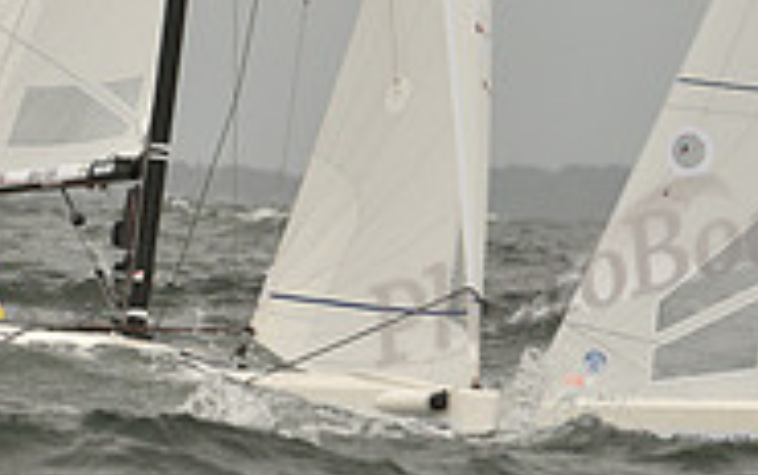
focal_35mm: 639
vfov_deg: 2.1
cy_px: 104
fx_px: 13212
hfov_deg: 3.3
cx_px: 160
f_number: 7.1
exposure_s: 1/1250
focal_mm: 200
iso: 400
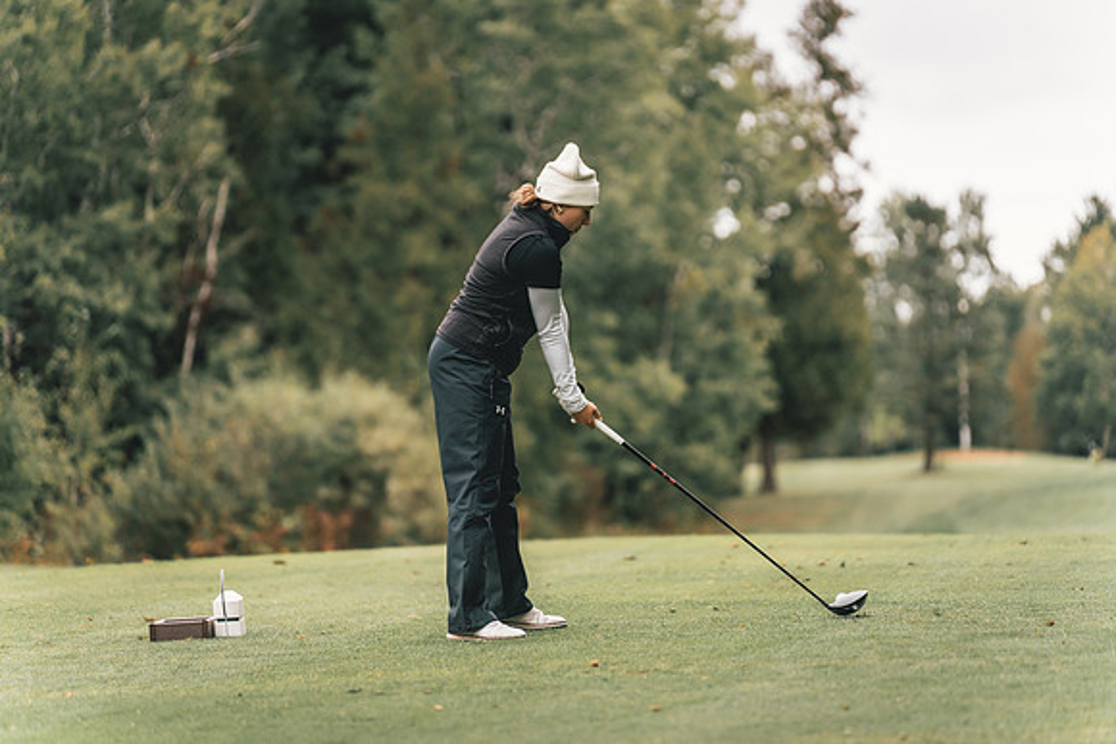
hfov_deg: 13.7
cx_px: 558
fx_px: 4651
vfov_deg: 9.2
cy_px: 372
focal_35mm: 150
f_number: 2.8
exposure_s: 1/3200
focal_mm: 150
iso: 800
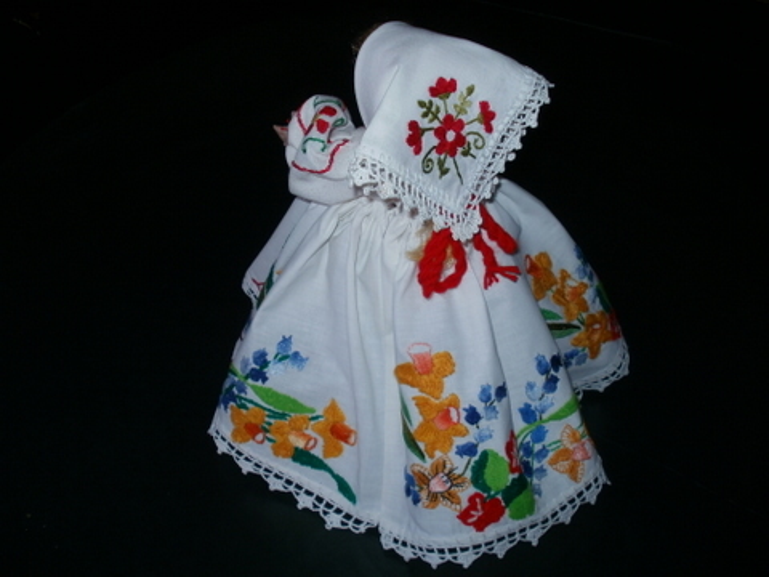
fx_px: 800
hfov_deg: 51.4
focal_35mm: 36
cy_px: 288
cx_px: 384
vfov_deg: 39.7
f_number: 3.5
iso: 100
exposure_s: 1/30
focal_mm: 6.3
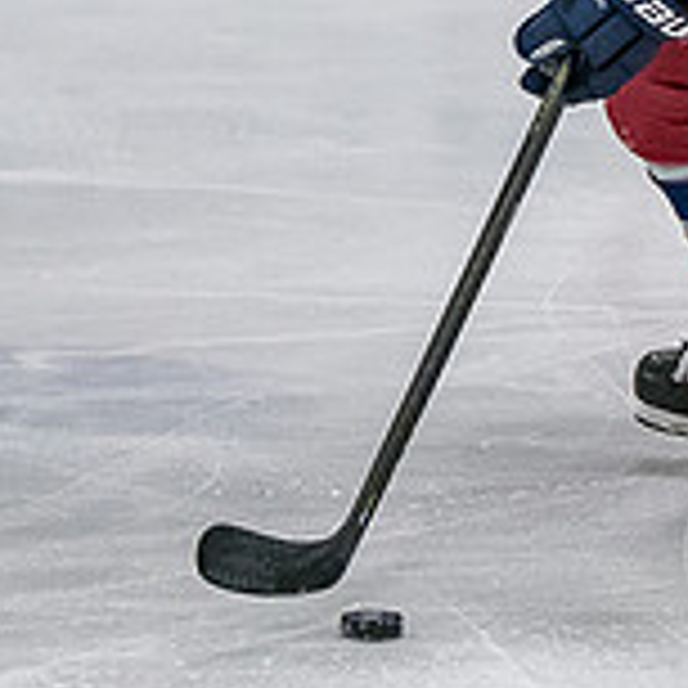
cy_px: -84
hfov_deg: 2.7
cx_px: 984
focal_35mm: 644
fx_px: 14481
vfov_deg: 2.7
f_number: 3.5
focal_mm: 92
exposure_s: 1/800
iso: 2500
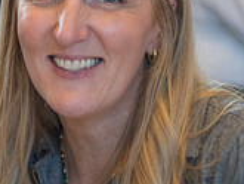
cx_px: -83
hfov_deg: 7.7
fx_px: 1792
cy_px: 93
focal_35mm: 254
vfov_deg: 5.9
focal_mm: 50
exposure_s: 1/80
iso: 400
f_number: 1.8
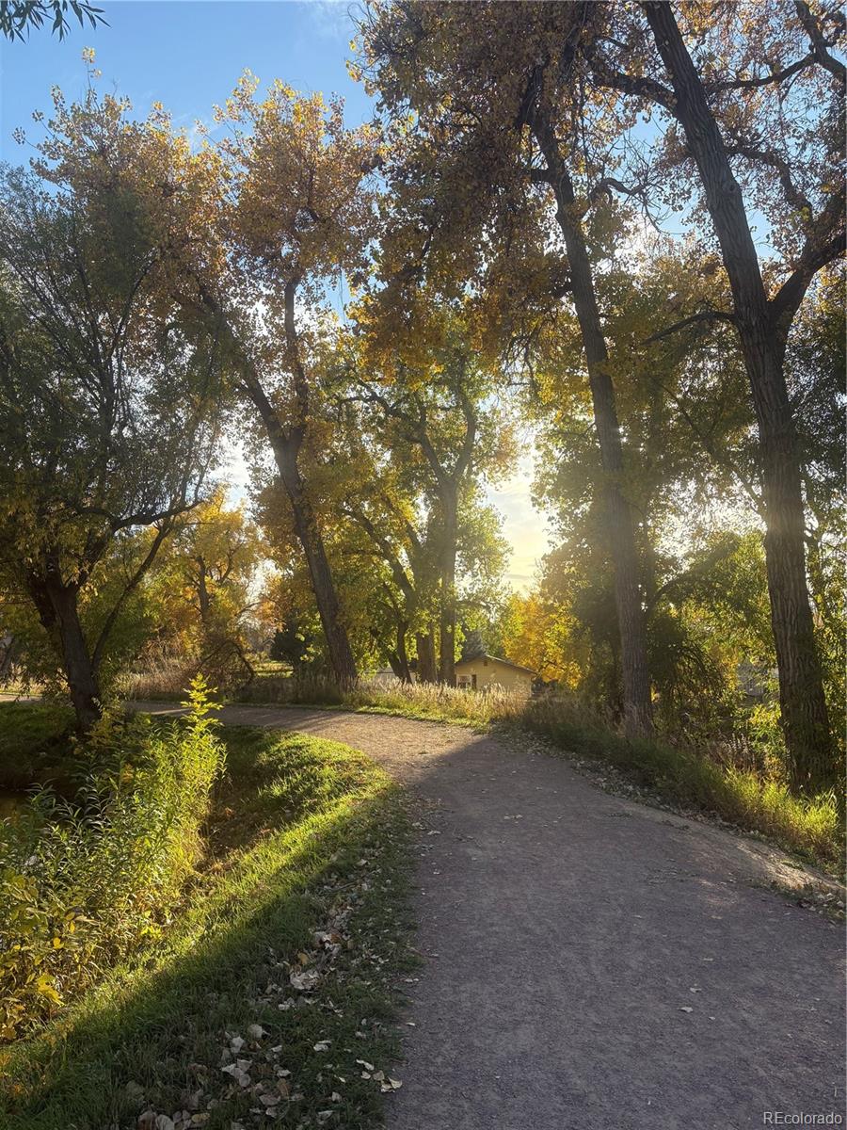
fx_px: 848
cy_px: 565
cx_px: 424
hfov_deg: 53.1
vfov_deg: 67.3
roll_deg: +0.6
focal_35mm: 26
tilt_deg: +7.3
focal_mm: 5.96
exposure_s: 1/1032
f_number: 1.6
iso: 64
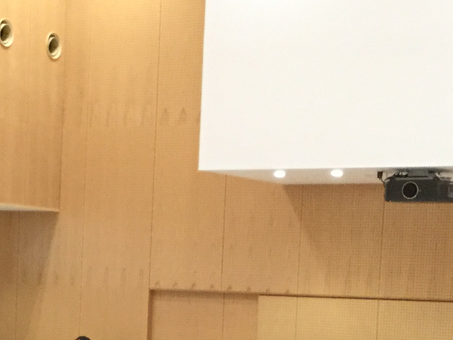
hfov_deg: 16.9
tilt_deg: -7.1
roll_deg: -1.8
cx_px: 100
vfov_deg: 12.4
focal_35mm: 116
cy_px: 425
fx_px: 1518
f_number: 2.4
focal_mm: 3.3
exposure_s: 1/30
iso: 125
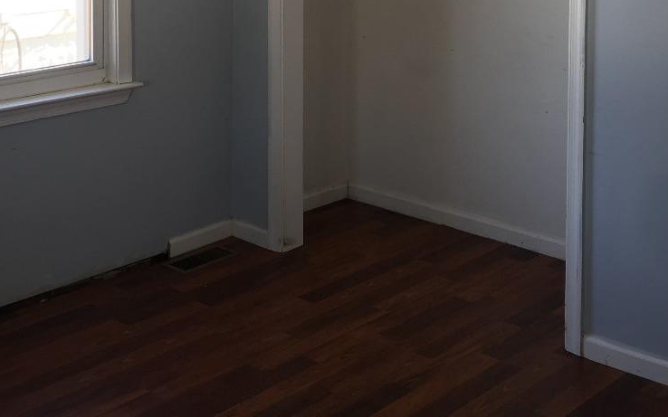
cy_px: -35
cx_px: 330
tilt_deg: -2.9
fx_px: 1092
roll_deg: -0.7
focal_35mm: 60
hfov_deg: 34.0
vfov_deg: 20.7
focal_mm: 4.15
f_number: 2.2
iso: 25
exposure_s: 1/40
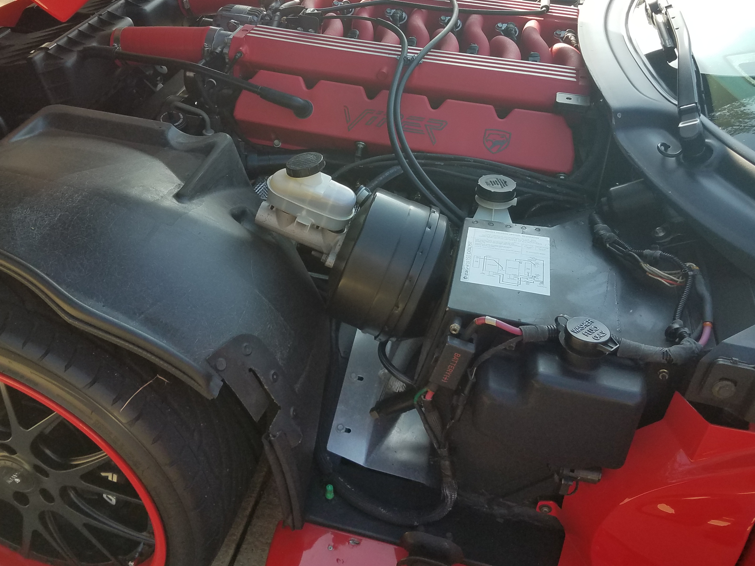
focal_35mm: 33
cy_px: 218
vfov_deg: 42.7
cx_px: 340
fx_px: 720
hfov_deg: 55.3
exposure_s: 1/443
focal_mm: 4.2
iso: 40
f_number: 1.7
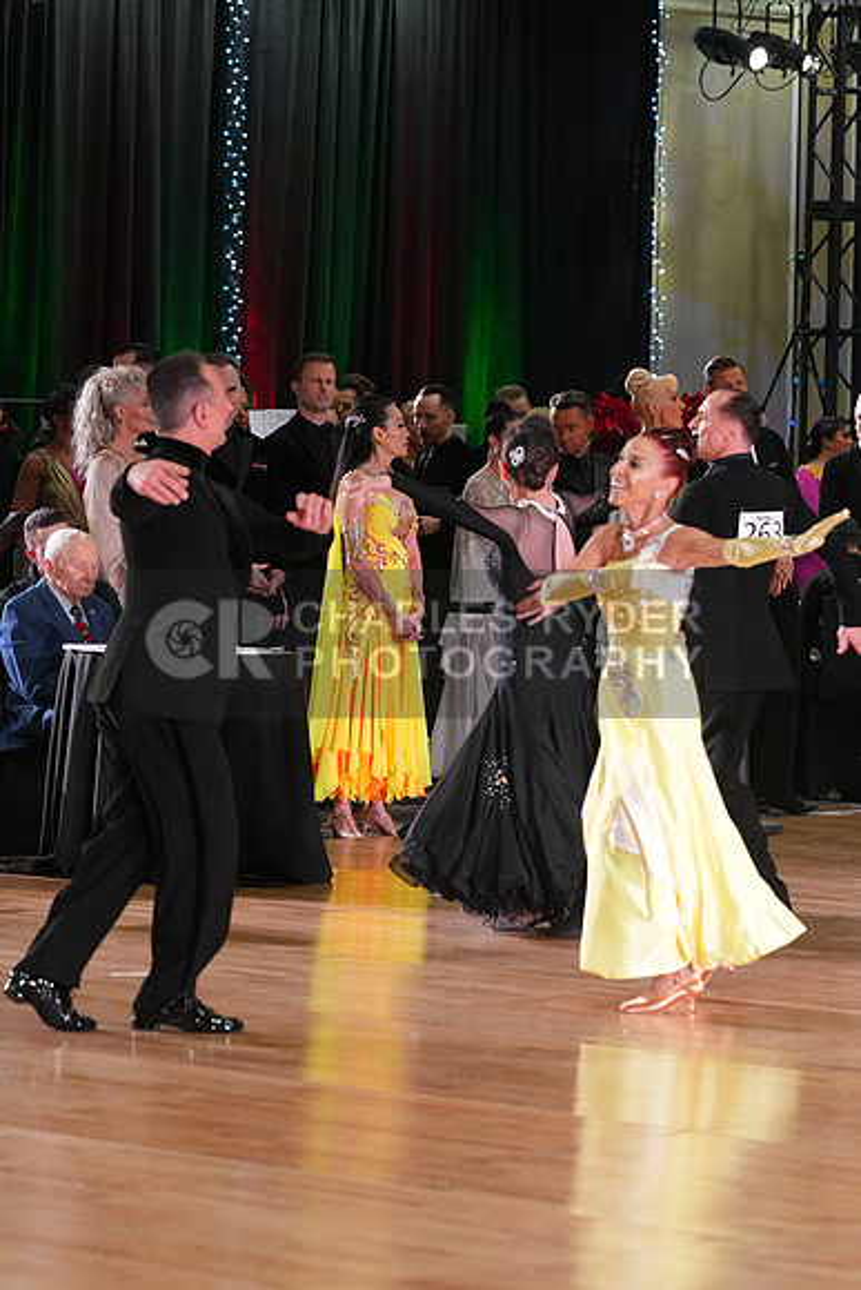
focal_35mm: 151
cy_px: 645
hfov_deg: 9.1
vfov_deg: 13.6
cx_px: 430
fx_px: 5413
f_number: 5.6
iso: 3200
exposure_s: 1/200
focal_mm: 151
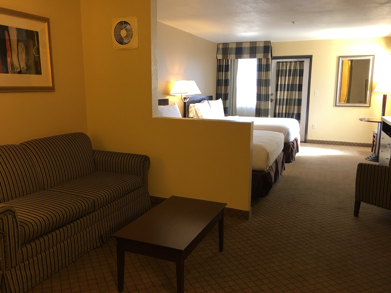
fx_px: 328
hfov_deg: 61.7
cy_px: 146
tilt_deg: -7.8
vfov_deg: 48.2
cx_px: 196
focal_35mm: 29
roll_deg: -2.1
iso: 40
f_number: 2.2
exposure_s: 1/15
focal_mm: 4.15
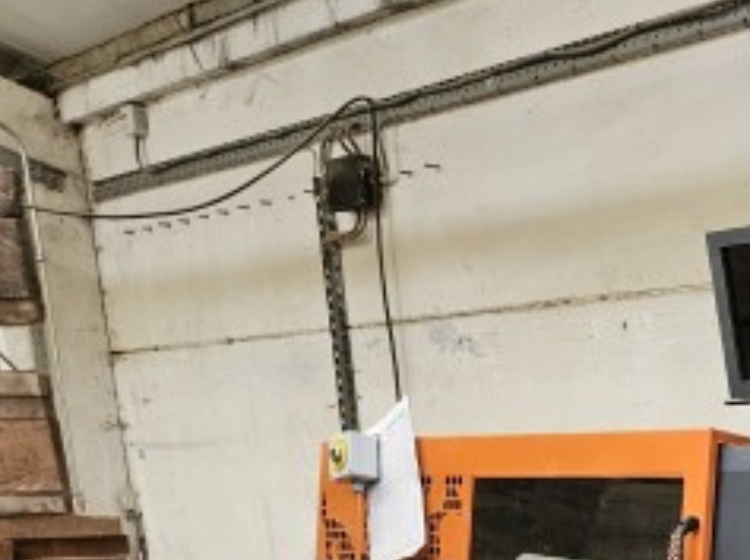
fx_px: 1514
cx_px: 959
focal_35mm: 70
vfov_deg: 18.5
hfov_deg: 24.5
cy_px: 845
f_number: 1.8
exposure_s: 1/100
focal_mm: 5.4
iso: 160
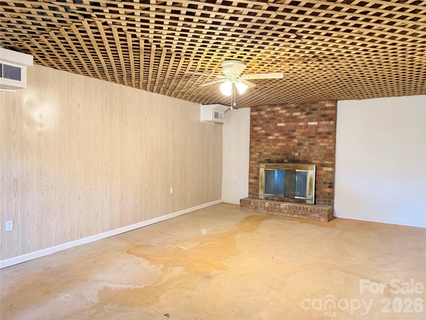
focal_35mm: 24
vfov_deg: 56.8
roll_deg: -0.6
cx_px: 213
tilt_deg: -2.0
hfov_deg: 71.6
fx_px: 295
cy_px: 160
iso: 640
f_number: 1.78
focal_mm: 6.76
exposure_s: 1/40
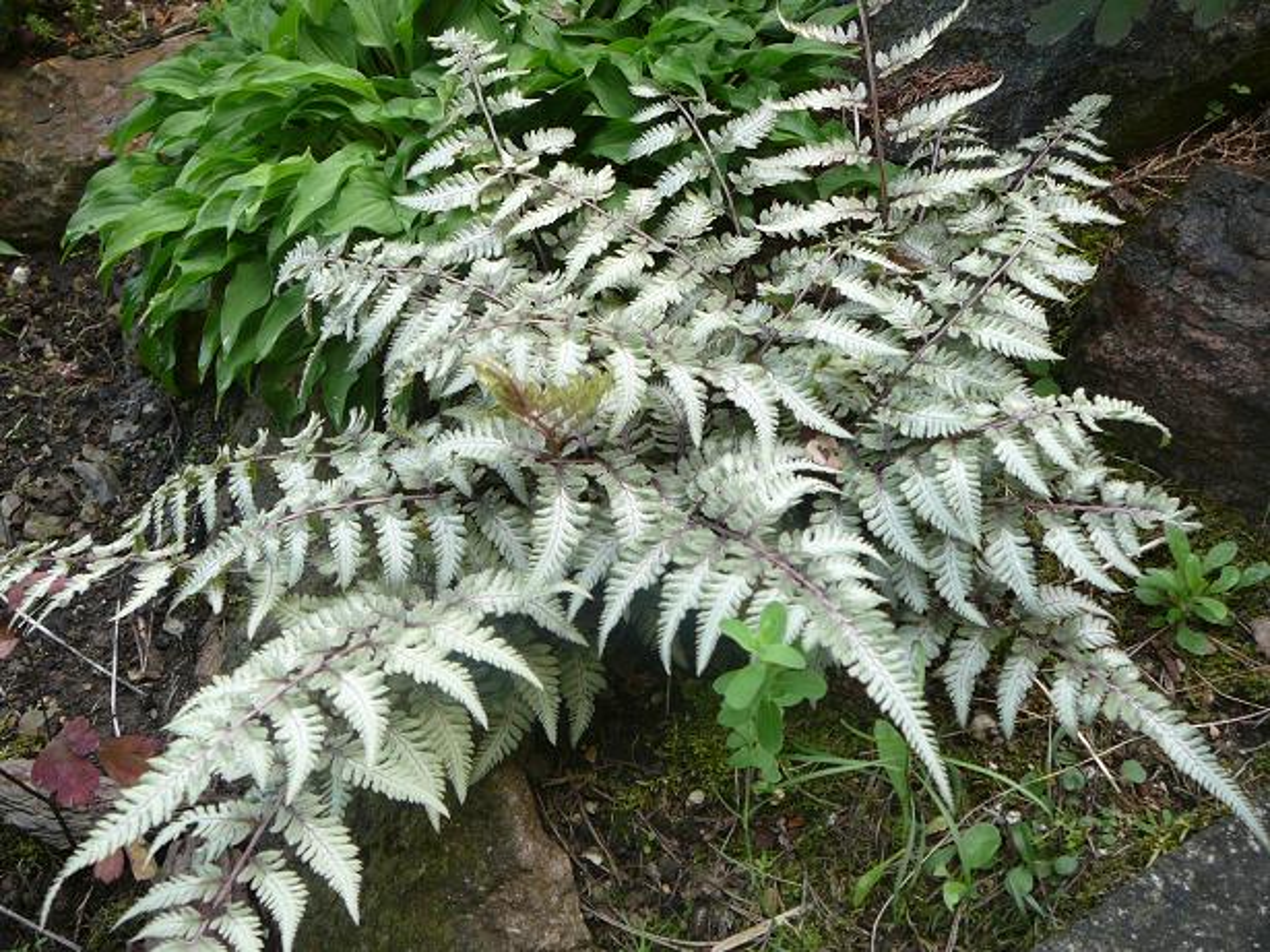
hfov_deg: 52.6
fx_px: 1284
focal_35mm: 35
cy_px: 476
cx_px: 635
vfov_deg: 40.7
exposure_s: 1/60
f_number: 2.8
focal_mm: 5.2
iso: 80
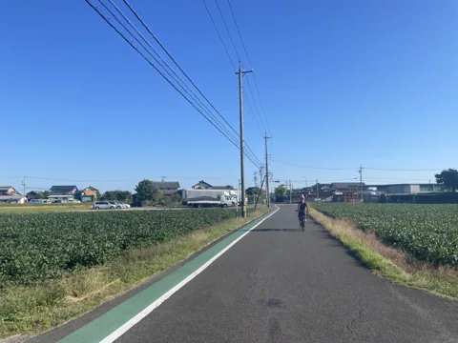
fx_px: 344
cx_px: 229
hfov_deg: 67.3
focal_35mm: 26
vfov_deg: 53.1
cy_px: 172
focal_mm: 4.2
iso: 32
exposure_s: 1/2882
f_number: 1.6
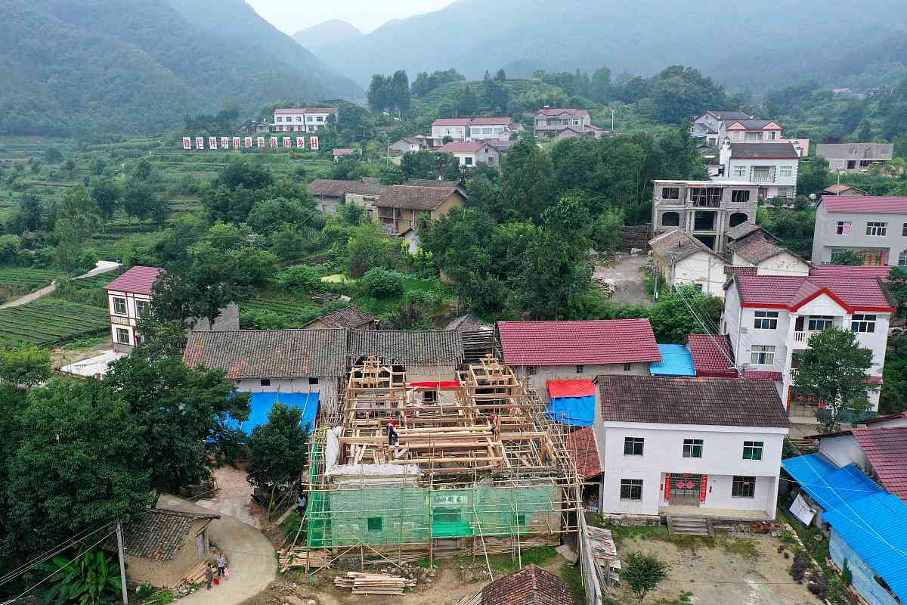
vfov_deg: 46.4
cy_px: 302
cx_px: 454
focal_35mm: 28
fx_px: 705
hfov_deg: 65.5
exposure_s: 1/120
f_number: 5
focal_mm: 10.26
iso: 200
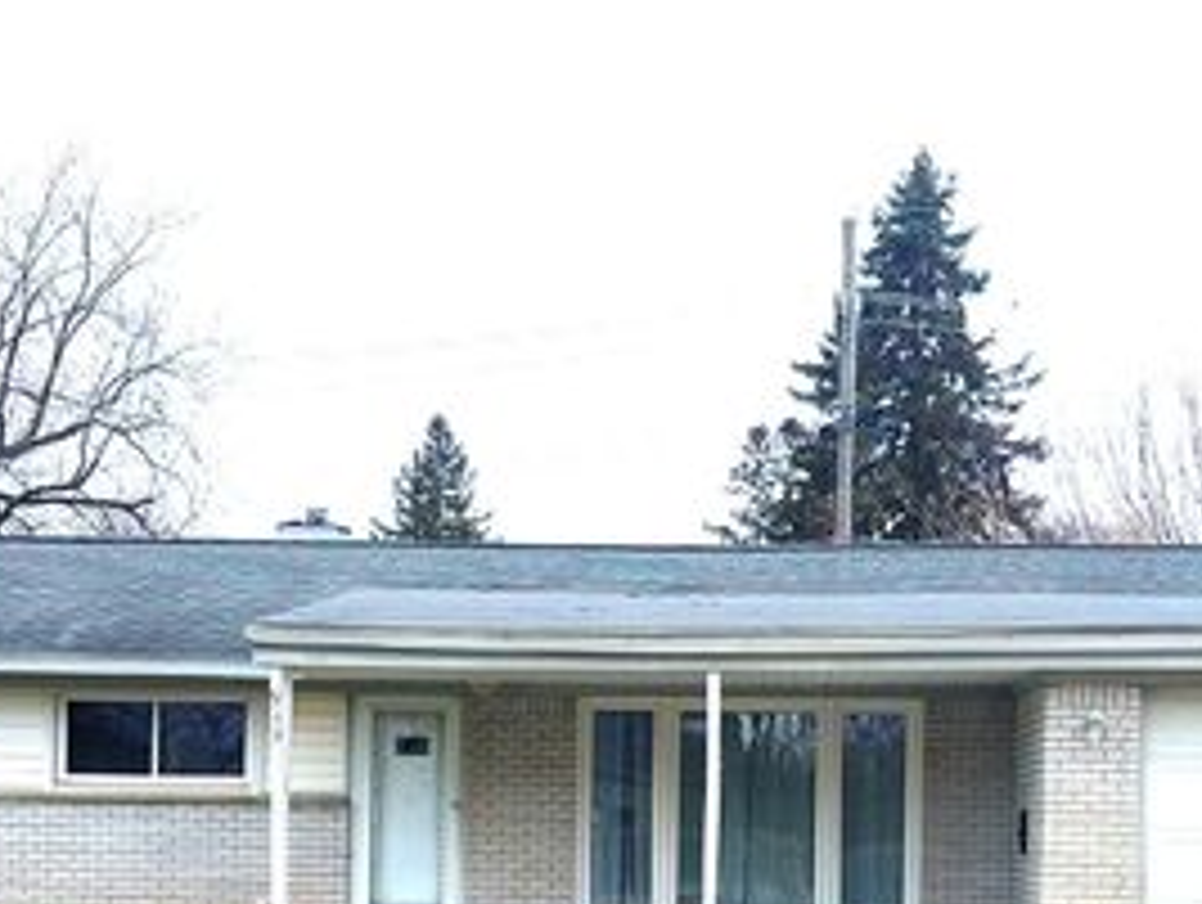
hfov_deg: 42.0
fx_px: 1565
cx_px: 626
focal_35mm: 45
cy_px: 445
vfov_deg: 32.3
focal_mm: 5.23
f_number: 1.8
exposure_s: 1/296
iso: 40
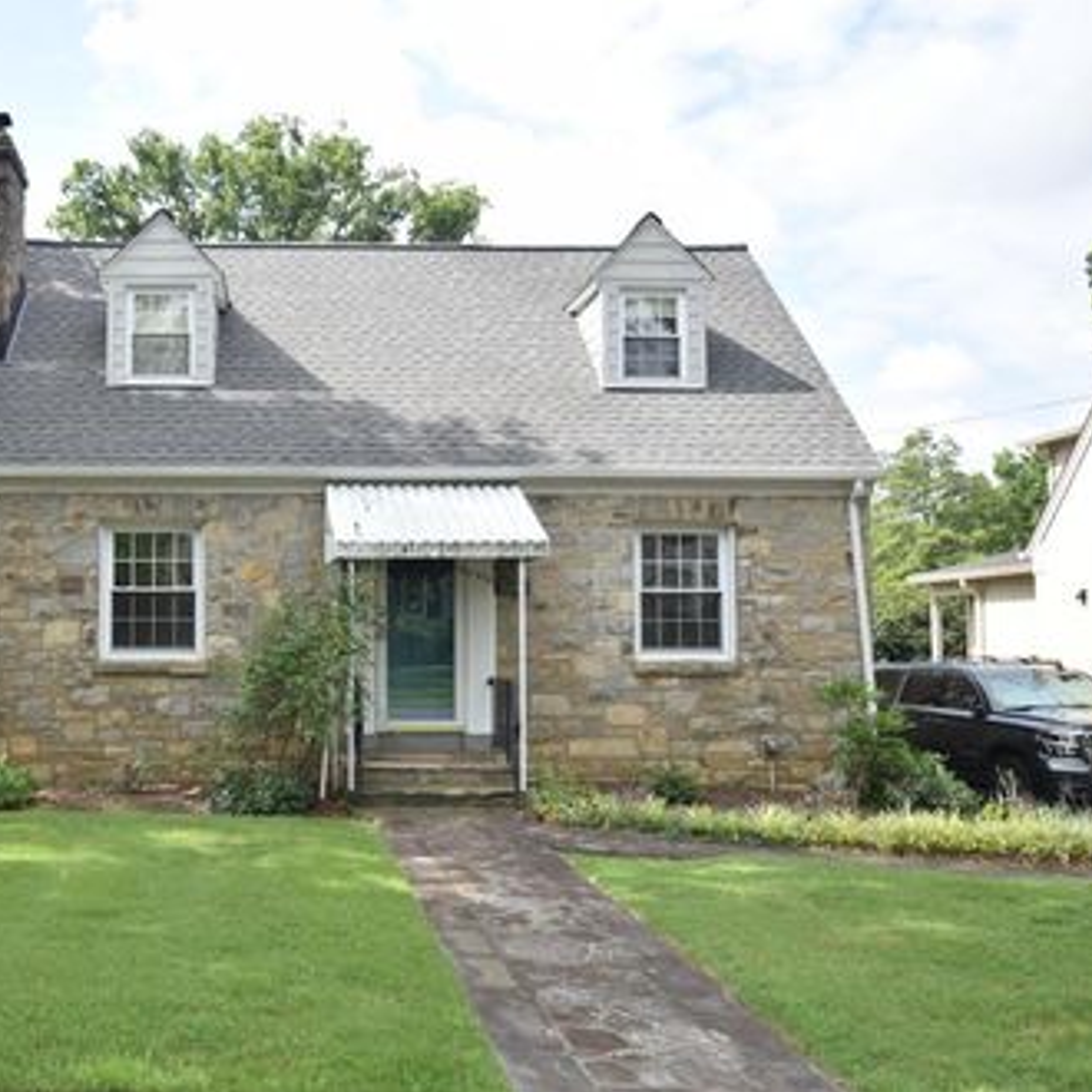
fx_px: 1308
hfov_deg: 43.9
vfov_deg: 45.3
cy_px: 548
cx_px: 275
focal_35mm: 37
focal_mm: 19
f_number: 5.6
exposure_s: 1/1250
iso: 400
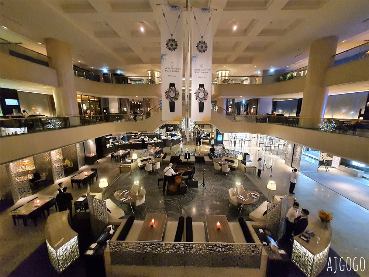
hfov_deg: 106.2
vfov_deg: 89.9
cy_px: 138
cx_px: 184
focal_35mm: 13
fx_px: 139
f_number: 2.2
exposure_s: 1/17
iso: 640
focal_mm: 1.74
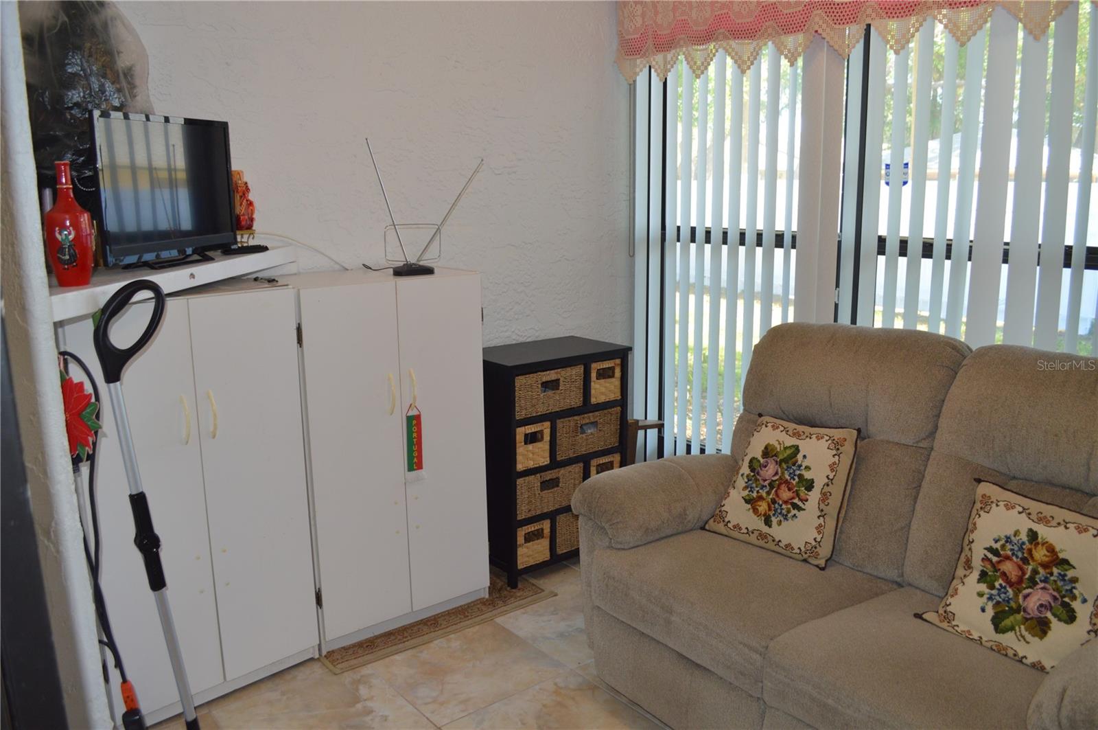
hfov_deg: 67.4
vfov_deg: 47.8
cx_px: 549
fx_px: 823
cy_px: 365
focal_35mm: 27
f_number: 4
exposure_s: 1/60
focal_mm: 18
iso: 400
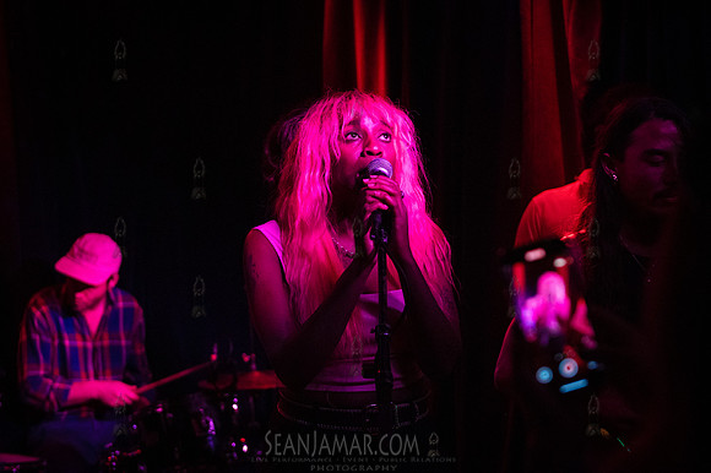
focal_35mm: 60
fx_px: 1184
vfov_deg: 22.6
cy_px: 236
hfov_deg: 33.4
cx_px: 356
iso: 12800
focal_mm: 60
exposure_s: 1/320
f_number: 3.5
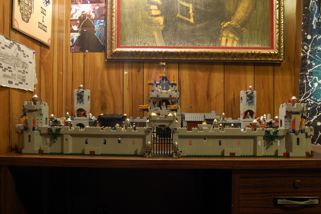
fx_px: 267
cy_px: 107
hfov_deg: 62.0
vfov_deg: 43.5
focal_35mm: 30
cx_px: 160
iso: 200
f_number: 14
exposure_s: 6
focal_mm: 20
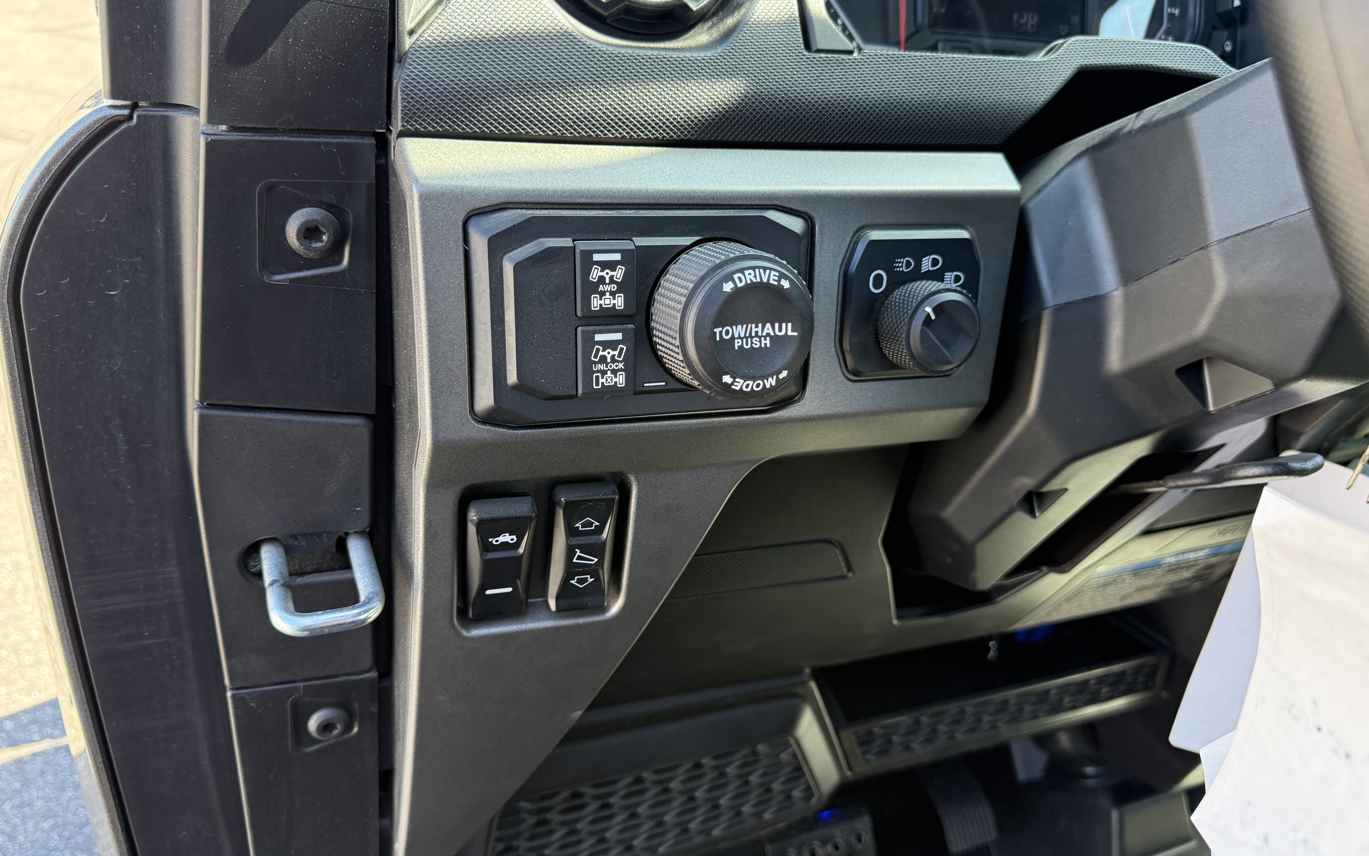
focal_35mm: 26
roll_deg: -7.4
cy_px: 433
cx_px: 699
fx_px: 970
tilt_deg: -26.8
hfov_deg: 70.4
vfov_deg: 47.6
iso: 200
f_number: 1.78
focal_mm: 6.76
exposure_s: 1/178
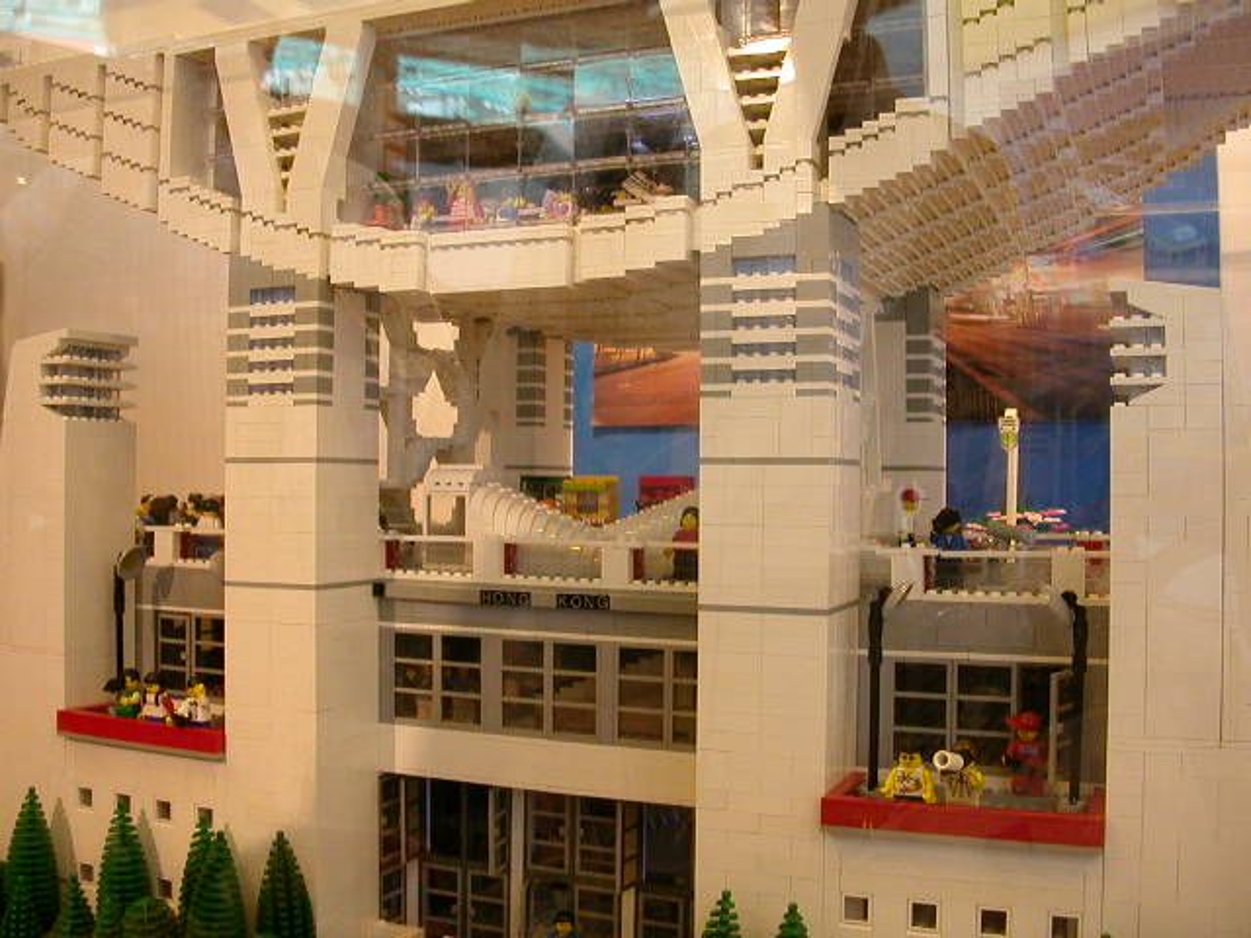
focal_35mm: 37
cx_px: 626
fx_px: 1337
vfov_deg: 38.7
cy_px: 469
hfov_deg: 50.1
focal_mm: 5.6
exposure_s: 1/27.8
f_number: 2.7
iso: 163
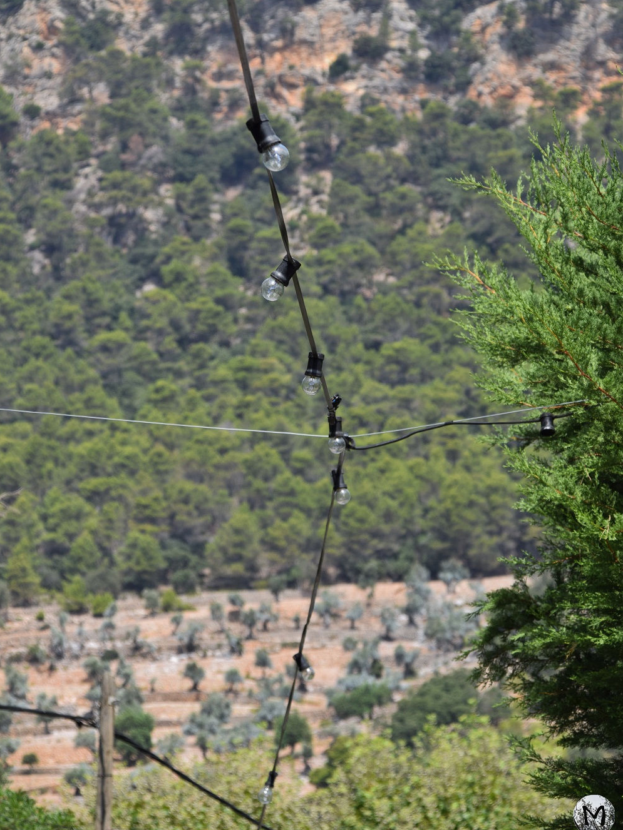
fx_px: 3912
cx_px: 311
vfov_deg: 12.1
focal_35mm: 163
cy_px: 373
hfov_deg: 9.1
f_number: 9
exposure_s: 1/320
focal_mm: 100
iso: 200
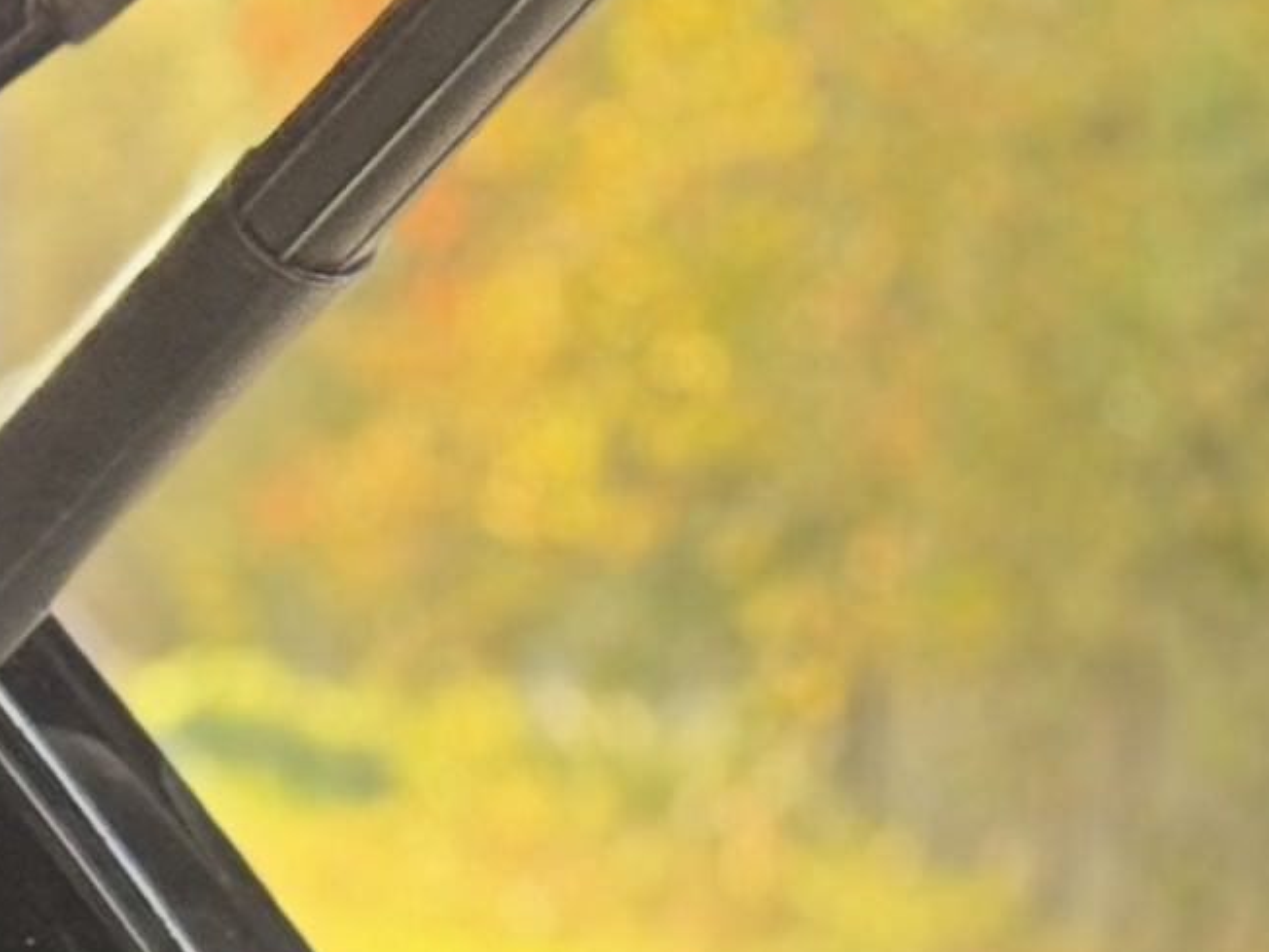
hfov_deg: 6.1
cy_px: 2521
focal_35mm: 297
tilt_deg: -9.7
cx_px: -2581
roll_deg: -0.9
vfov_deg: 4.8
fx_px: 10888
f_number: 1.78
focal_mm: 6.76
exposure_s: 1/100
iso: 100
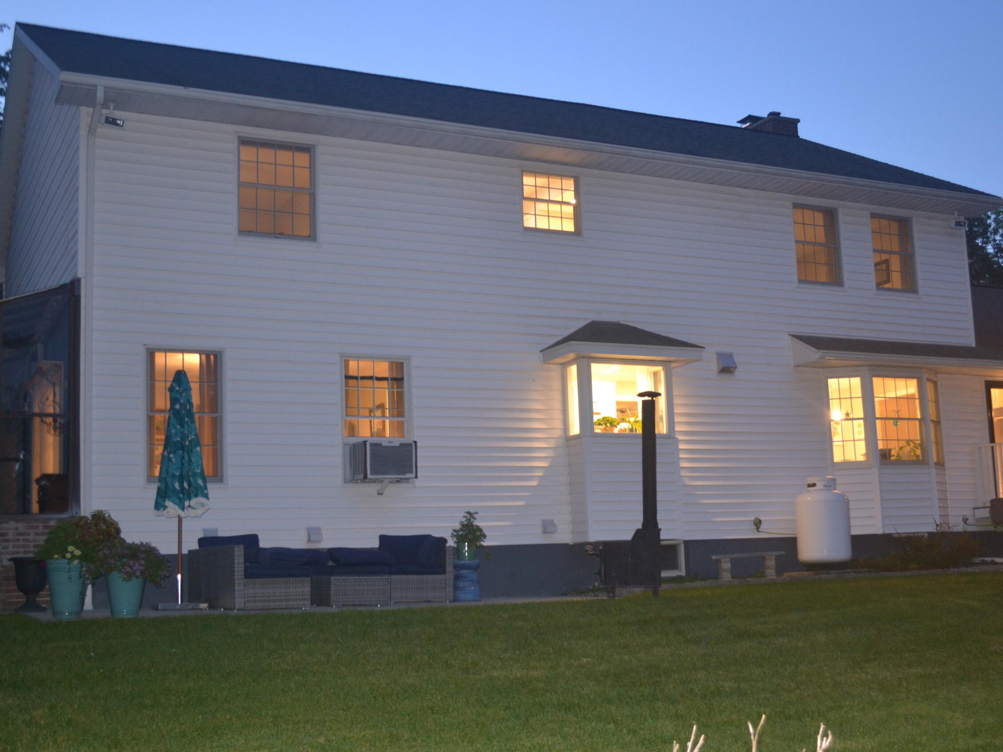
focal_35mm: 46
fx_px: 1333
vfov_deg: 31.5
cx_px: 588
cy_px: 404
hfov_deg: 41.1
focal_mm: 24
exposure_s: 1/8
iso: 800
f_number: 4
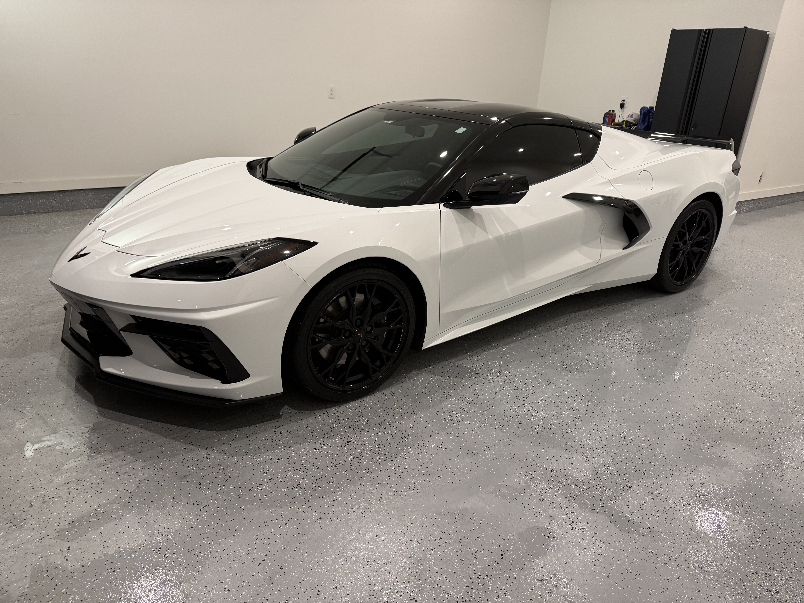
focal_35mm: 24
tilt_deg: -22.8
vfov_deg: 56.8
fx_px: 557
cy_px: 302
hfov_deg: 71.6
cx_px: 402
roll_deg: -3.0
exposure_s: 1/60
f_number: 1.78
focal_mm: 6.76
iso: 200
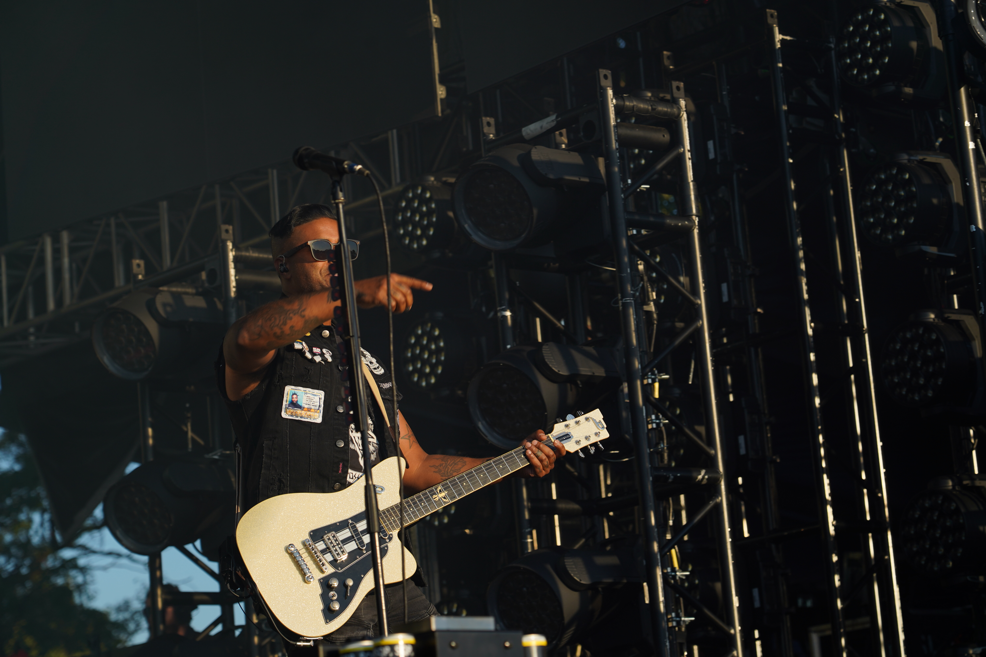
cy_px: 328
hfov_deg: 19.5
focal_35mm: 105
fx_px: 2876
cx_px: 493
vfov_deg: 13.0
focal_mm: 105
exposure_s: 1/320
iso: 100
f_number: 6.3
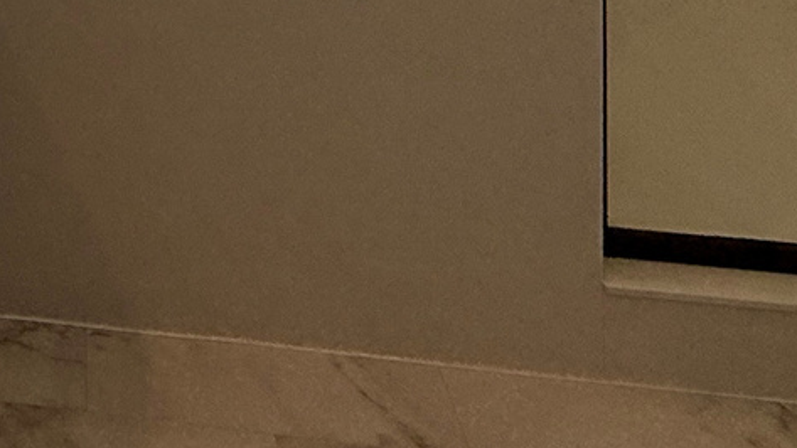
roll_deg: +1.4
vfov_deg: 13.8
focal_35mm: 66
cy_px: -584
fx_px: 1395
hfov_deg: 27.7
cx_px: -179
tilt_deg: -0.6
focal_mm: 2.22
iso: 64
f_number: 2.2
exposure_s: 1/830
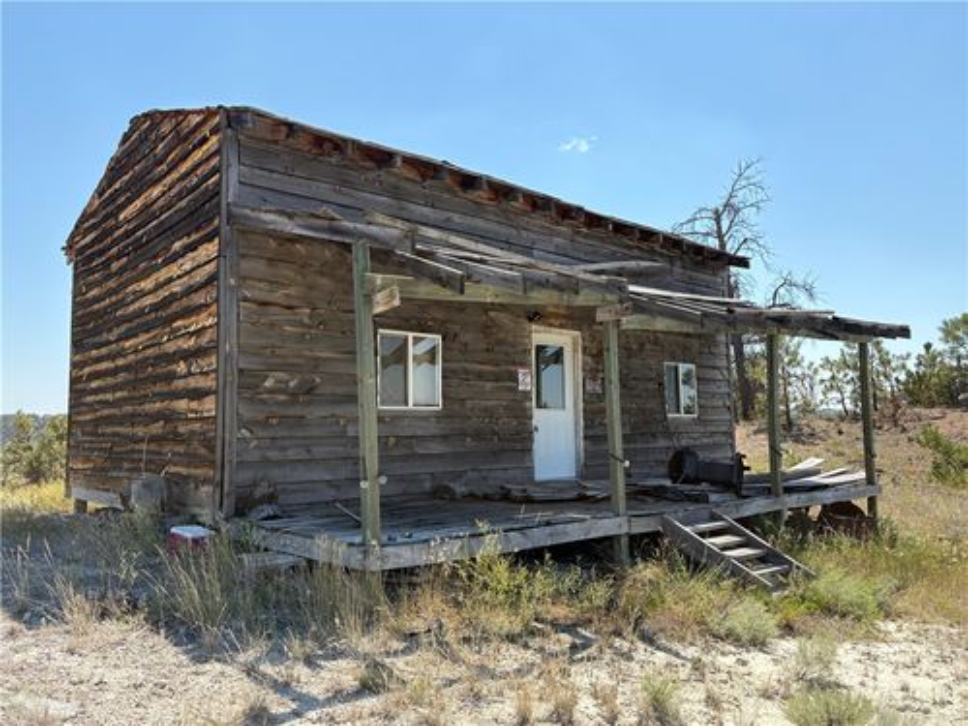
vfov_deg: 53.1
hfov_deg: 67.3
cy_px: 363
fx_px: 727
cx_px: 484
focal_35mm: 26
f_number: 1.6
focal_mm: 5.96
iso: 50
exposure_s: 1/2012
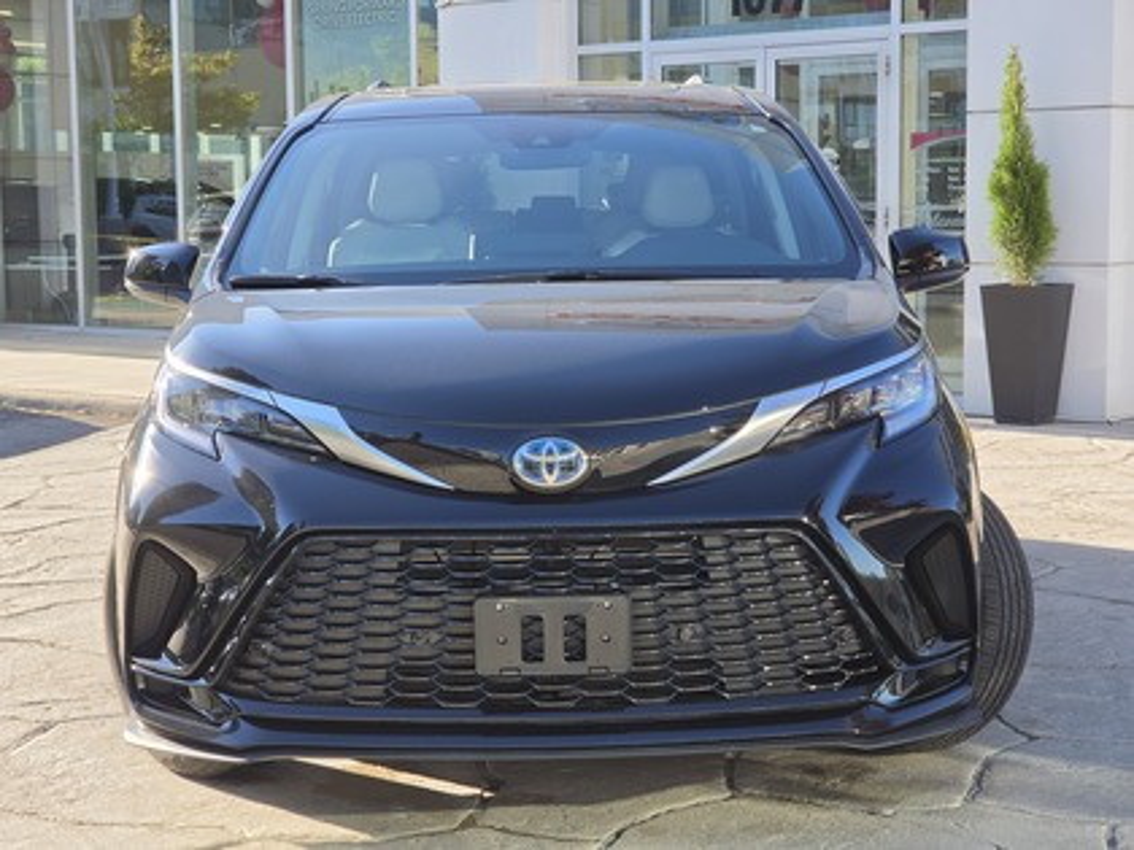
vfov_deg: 21.3
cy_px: 425
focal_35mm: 69
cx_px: 567
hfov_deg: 28.2
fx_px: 2260
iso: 25
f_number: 2.4
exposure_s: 1/223
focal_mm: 7
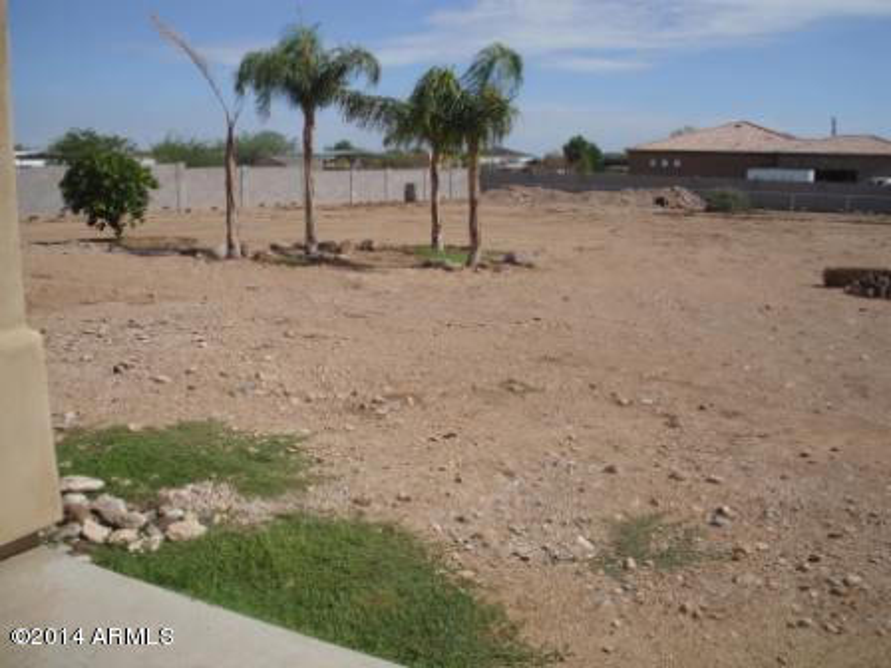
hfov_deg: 49.0
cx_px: 446
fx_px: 978
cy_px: 334
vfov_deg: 37.7
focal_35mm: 38
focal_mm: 6.3
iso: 50
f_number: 7.3
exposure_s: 1/291
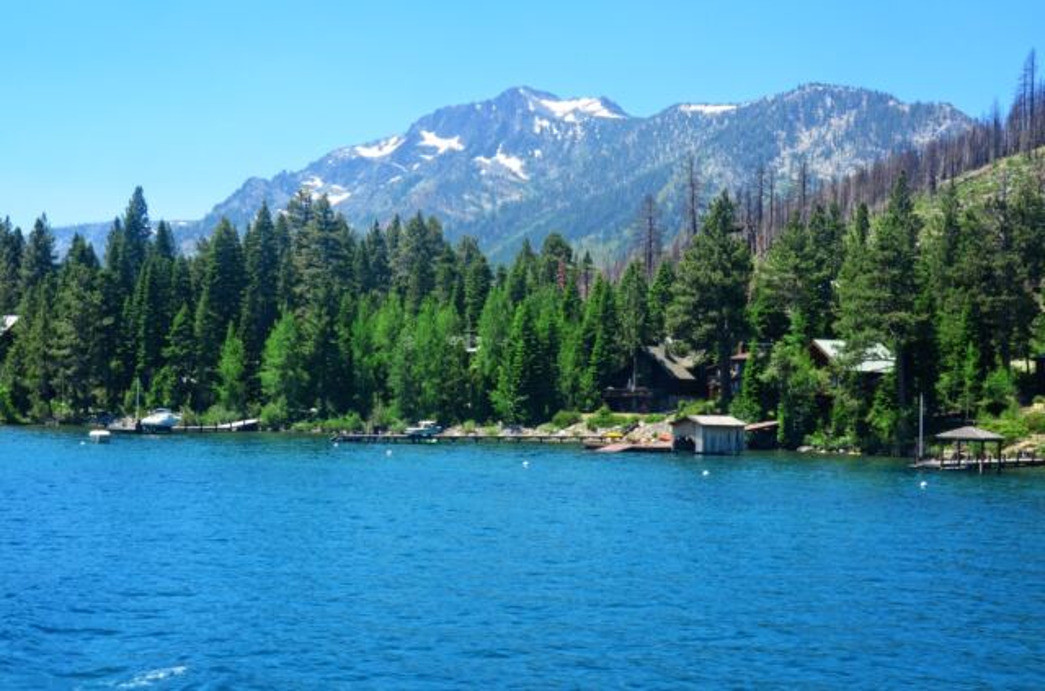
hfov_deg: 37.9
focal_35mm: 52
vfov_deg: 25.6
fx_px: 1520
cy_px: 346
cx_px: 522
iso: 200
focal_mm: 35
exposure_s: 1/40
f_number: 22
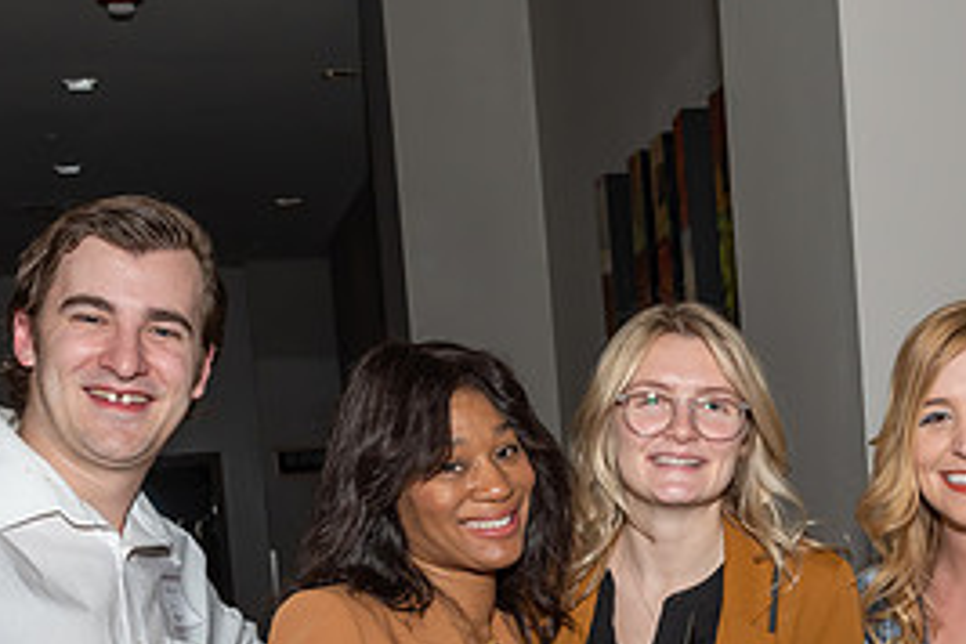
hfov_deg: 25.7
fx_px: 2093
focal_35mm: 78
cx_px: 722
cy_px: 676
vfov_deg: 17.0
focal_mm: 22
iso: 400
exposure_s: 1/250
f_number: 8
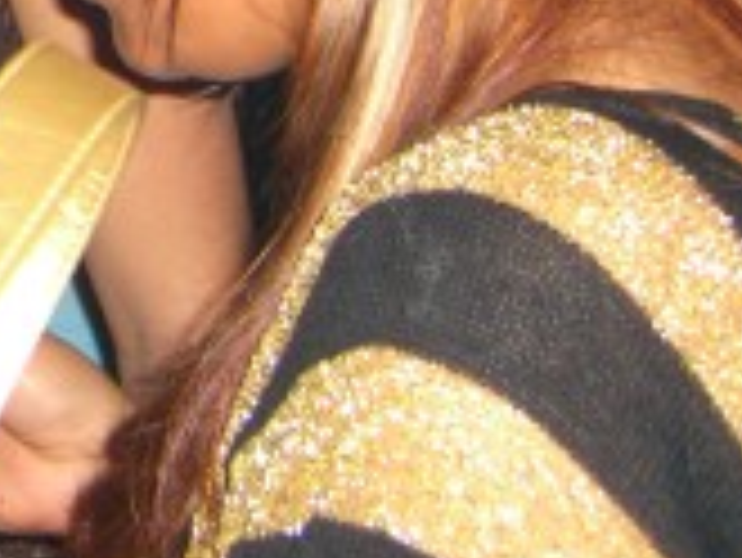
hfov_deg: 13.3
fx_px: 2960
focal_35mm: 138
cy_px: -400
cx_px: -427
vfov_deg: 10.2
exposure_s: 1/60
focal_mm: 7.9
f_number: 2.8
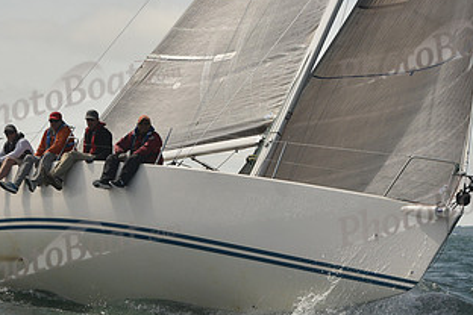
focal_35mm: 171
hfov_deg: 12.0
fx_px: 2247
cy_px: 151
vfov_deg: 8.0
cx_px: 261
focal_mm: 92
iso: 320
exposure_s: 1/1000
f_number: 8
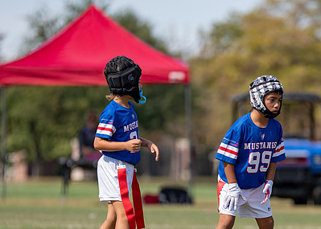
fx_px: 3938
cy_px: 196
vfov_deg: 3.3
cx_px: 278
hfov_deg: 4.7
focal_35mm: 432
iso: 100
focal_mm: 200
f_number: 2.8
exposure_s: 1/1000
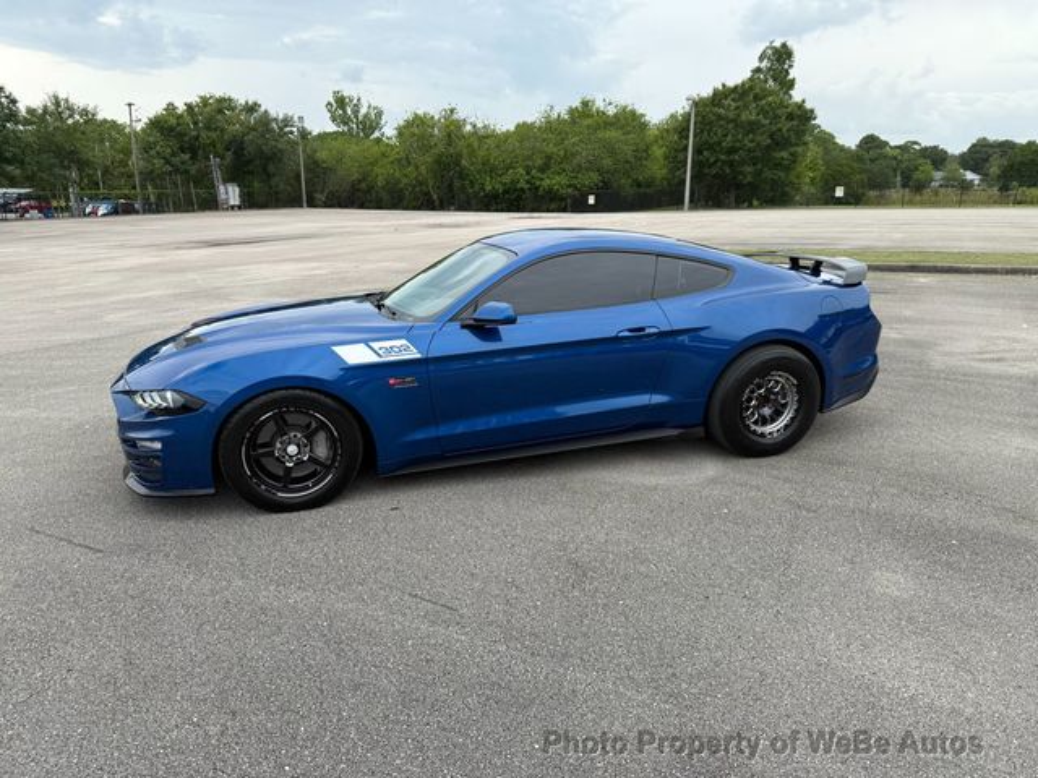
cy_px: 389
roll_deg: +0.7
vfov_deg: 56.8
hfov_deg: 71.6
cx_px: 519
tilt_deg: -15.2
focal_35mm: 24
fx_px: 720
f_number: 1.78
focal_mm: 6.76
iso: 80
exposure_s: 1/920
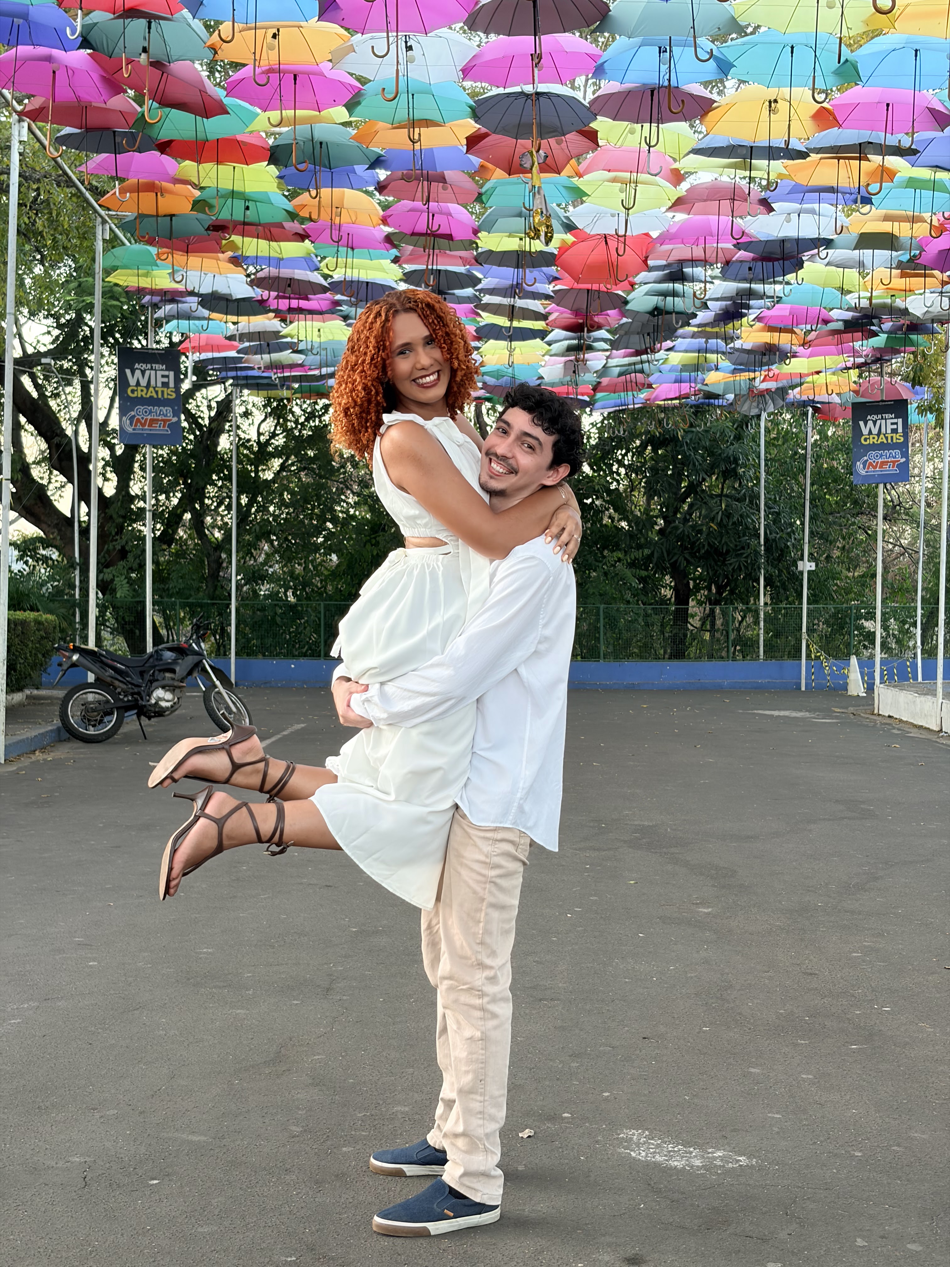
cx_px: 475
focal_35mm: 52
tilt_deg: -2.7
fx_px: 1903
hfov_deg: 28.0
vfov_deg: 36.8
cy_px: 634
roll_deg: -0.8
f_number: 1.6
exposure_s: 1/60
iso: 50
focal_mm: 5.96
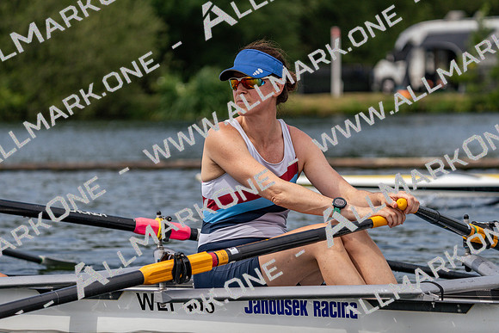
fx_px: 2773
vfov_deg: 6.9
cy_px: 166
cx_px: 250
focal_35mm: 200
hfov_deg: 10.3
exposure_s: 1/1600
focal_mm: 200
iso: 250
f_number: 5.6
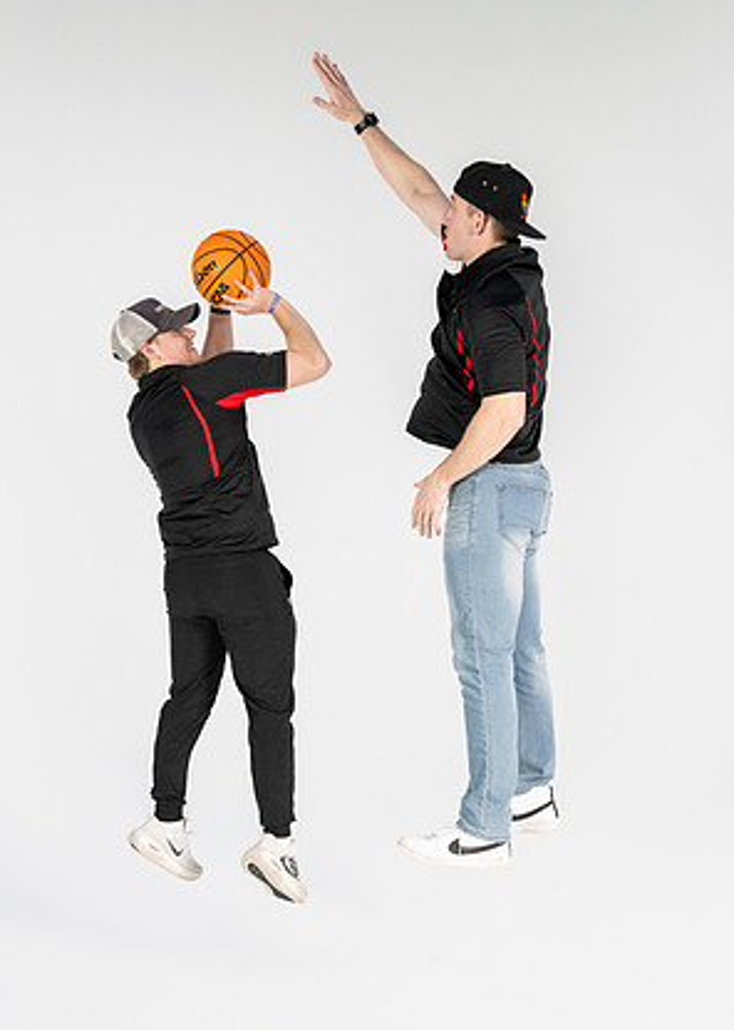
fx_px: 1169
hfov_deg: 34.8
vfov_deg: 47.5
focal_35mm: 40
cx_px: 423
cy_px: 560
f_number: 3.5
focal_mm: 24
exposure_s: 1/500
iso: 1250
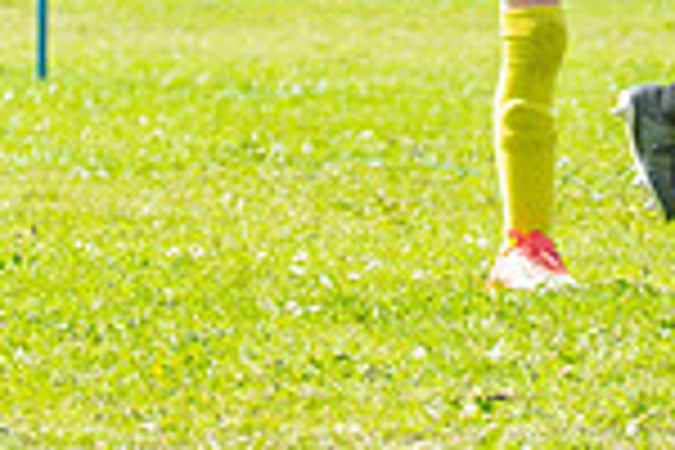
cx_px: 508
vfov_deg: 3.4
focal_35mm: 406
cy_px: -403
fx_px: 7612
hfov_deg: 5.1
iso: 250
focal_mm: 70
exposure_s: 1/1250
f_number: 3.2
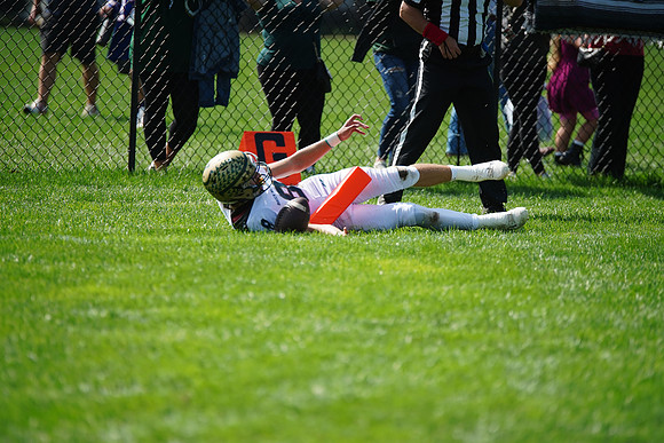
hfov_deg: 7.9
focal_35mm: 261
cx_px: 332
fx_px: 4815
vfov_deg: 5.3
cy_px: 222
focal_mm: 261
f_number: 2.8
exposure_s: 1/4000
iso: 400
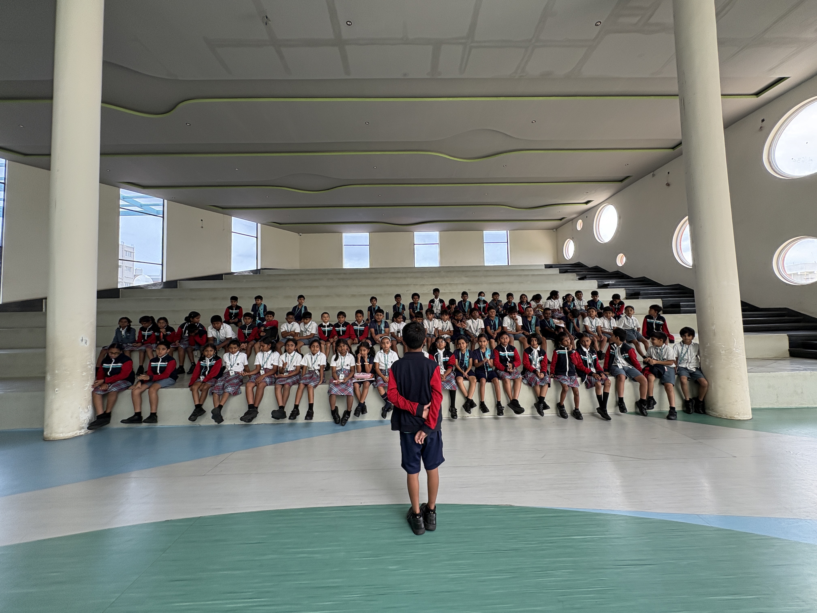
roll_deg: +2.0
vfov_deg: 85.7
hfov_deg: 102.1
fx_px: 330
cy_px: 306
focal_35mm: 14
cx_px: 408
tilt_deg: +2.5
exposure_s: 1/126
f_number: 2.2
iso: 80
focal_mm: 2.22
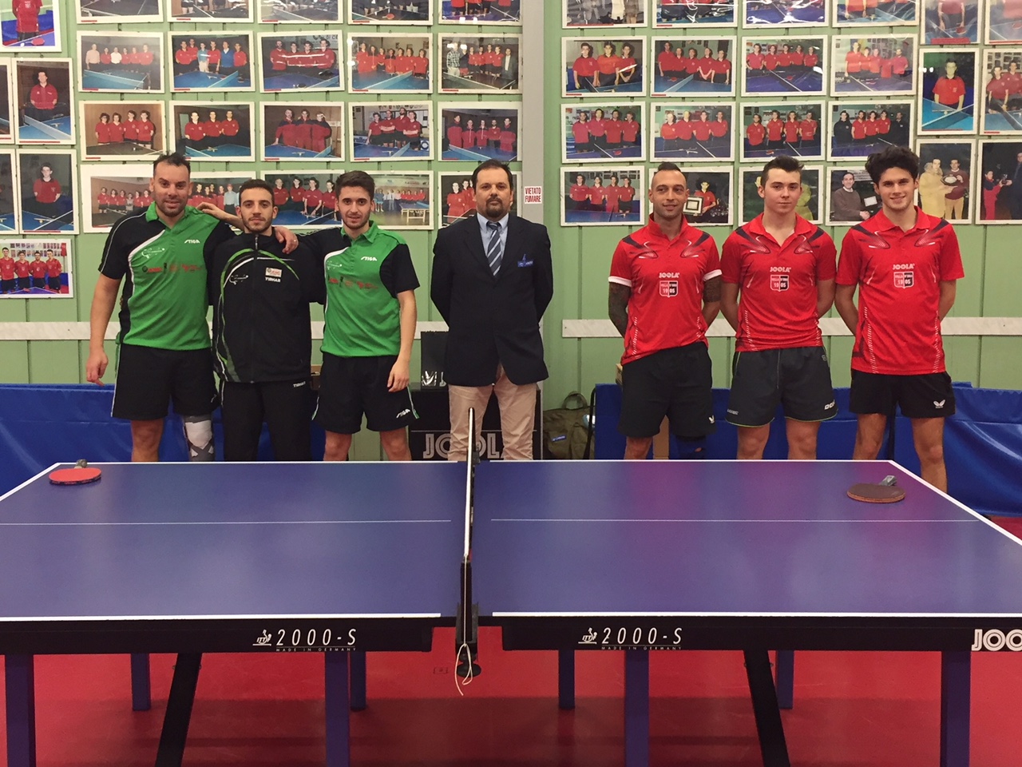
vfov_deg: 48.2
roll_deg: -0.6
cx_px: 511
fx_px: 856
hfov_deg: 61.7
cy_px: 384
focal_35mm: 29
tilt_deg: -5.8
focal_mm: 4.15
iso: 125
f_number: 2.2
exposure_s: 1/33
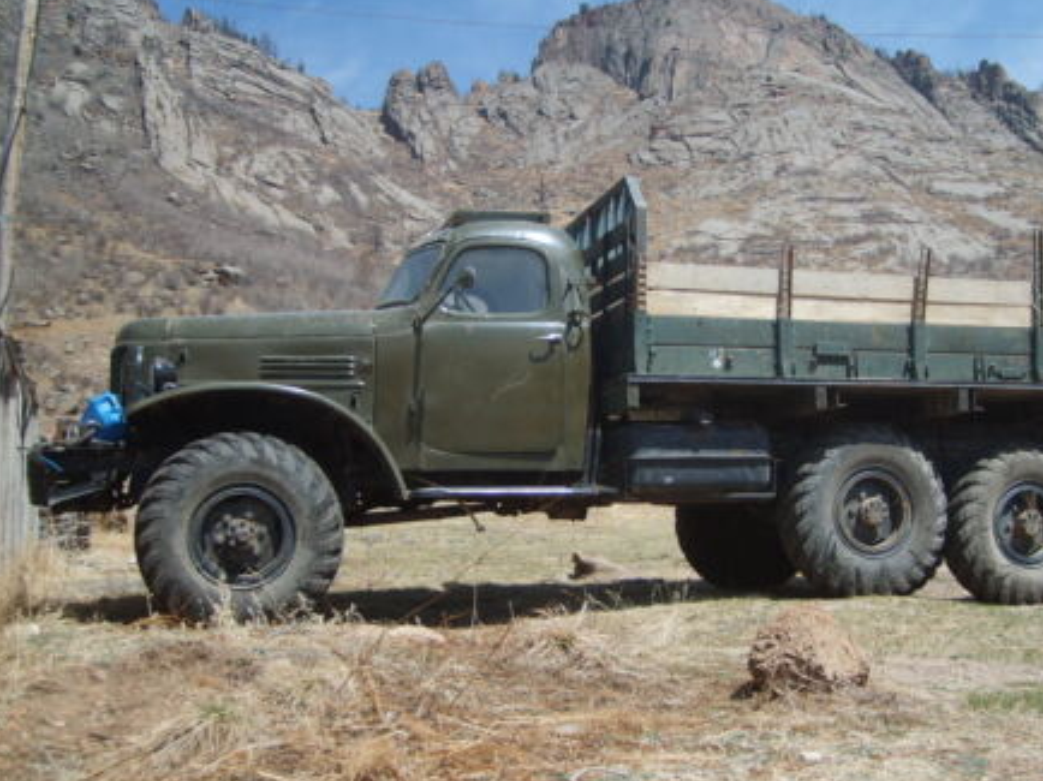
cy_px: 381
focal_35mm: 41
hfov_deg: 45.7
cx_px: 598
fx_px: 1235
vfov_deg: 35.1
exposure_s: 1/180
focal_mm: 5.8
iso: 50
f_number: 7.1
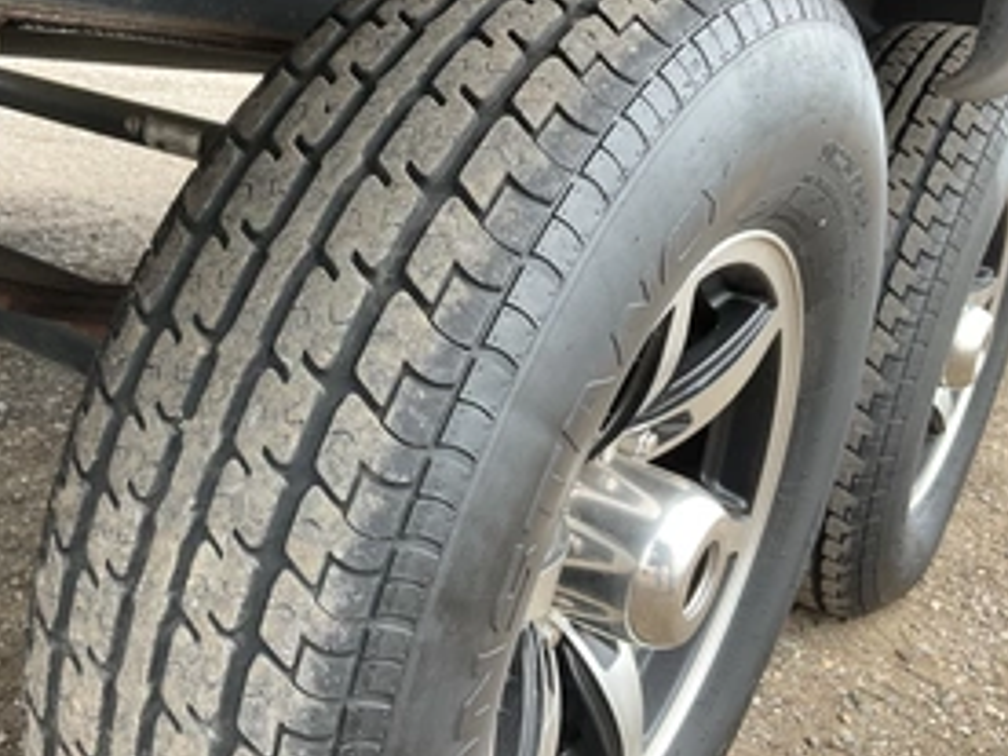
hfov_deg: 44.5
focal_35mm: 42
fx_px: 1223
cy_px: 376
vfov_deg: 34.3
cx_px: 391
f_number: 1.8
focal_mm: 3
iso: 25
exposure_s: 1/122
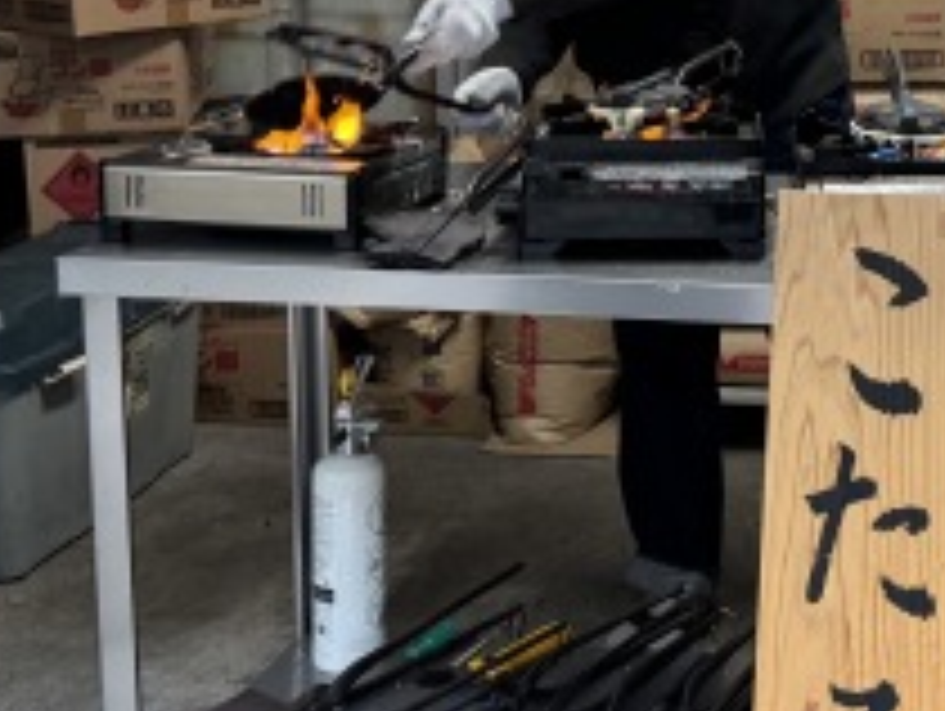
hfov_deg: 25.7
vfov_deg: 19.9
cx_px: 868
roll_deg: -1.5
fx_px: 1995
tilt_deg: -7.5
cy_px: 94
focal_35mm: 73
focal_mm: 6.86
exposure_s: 1/60
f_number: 1.78
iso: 400
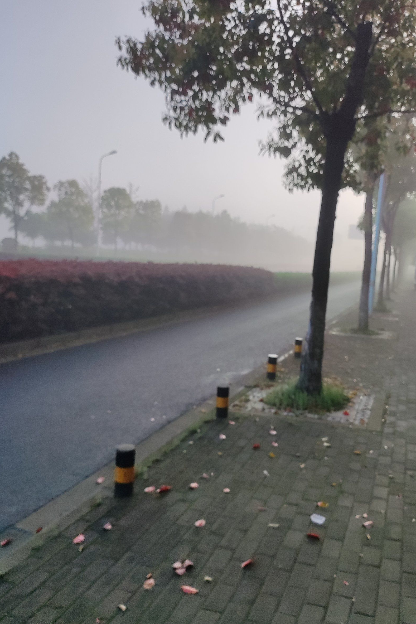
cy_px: 326
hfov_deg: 43.3
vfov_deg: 61.9
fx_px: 520
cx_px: 260
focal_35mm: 30
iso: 50
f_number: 1.79
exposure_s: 1/1111
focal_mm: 4.71
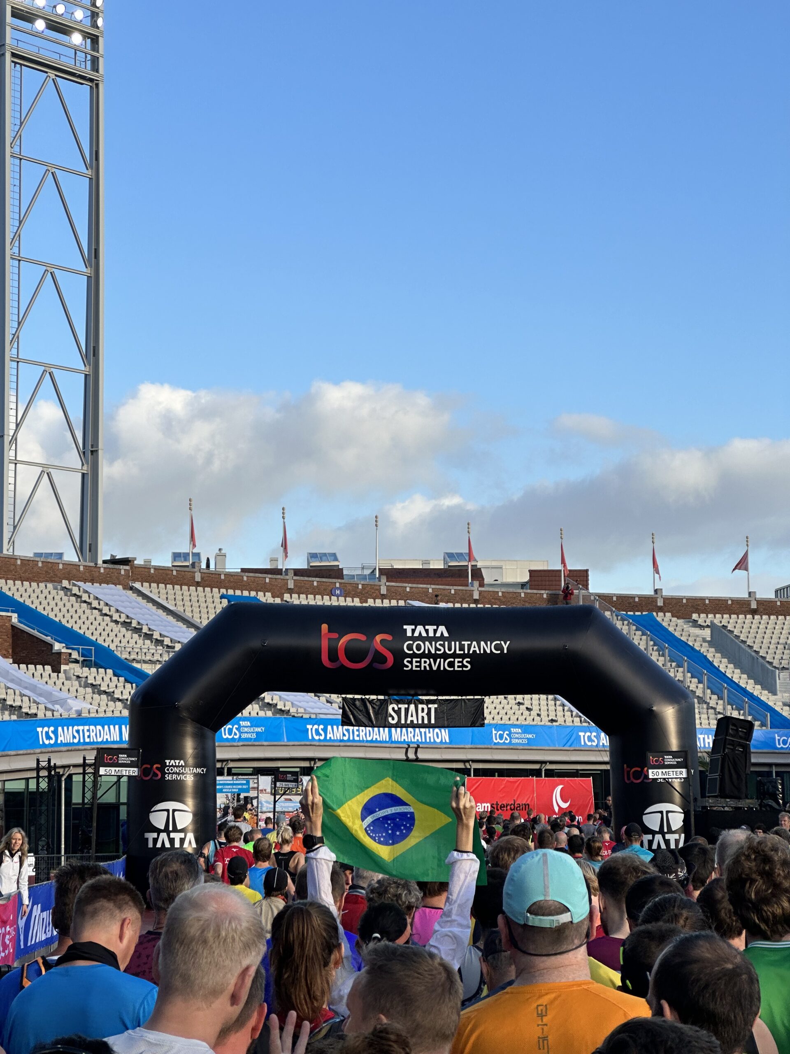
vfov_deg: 25.3
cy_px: 527
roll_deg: +1.6
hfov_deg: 19.1
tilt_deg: +4.7
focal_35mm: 77
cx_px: 395
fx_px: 2343
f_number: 2.8
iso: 32
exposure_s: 1/405
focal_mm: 9
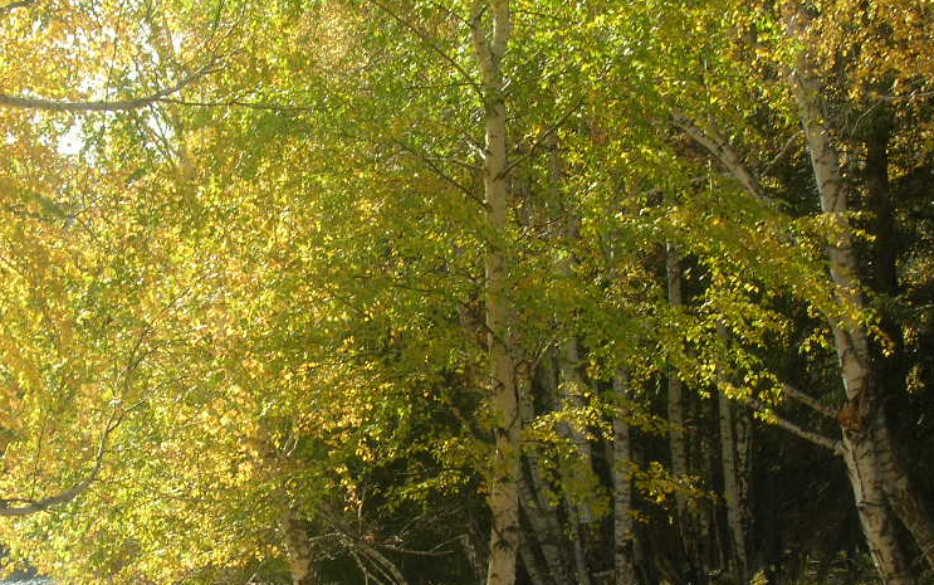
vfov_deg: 17.7
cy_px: 479
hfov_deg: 28.1
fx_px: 1859
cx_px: 344
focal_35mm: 73
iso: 50
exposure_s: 1/99.1
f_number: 5.6
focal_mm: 8.4
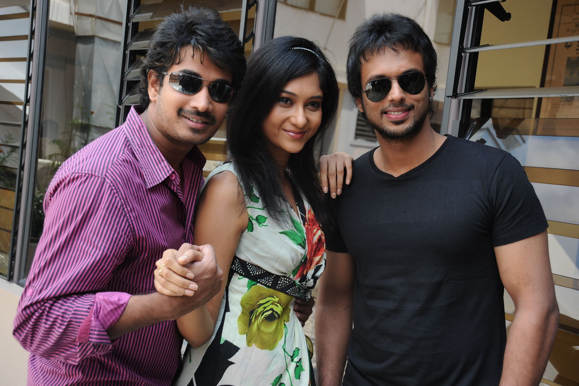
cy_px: 193
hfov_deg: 41.1
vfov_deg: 28.0
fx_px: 772
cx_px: 290
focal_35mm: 48
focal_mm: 48
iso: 320
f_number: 7.1
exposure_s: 1/125
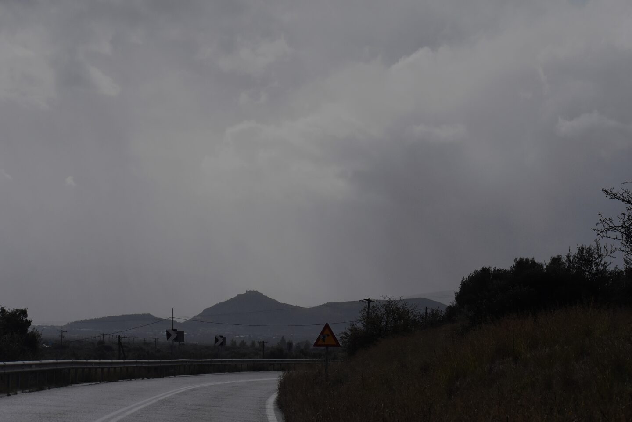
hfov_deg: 19.5
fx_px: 1843
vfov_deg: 13.0
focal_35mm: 105
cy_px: 211
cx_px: 316
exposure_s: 1/8000
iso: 2000
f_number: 8
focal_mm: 70
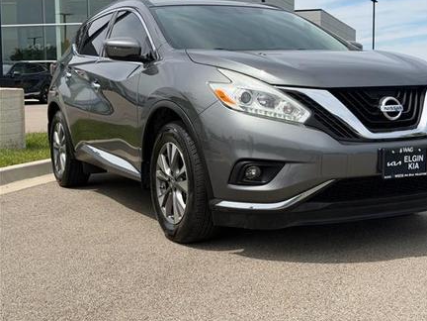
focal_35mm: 56
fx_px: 691
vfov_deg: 26.1
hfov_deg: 34.3
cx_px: 248
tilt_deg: -5.7
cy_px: 146
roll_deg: +0.1
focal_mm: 6.76
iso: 64
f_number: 1.78
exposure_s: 1/4587
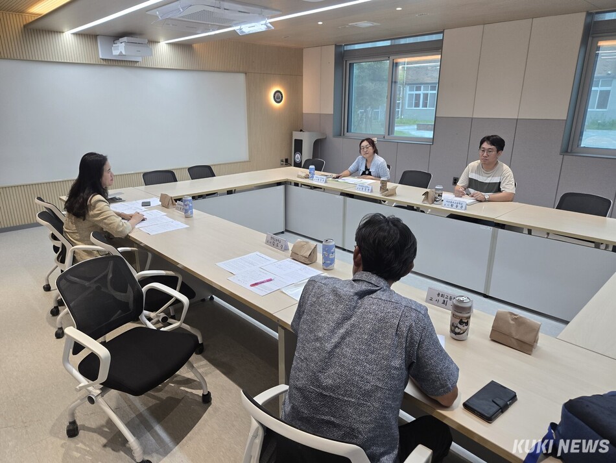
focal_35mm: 23
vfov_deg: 58.9
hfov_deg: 73.9
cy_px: 232
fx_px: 409
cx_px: 308
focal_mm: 5.4
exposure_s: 1/120
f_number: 1.8
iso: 100
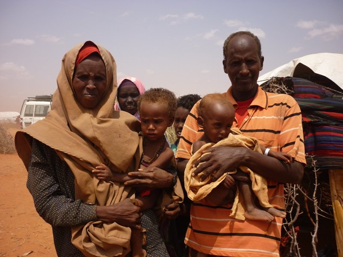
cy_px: 128
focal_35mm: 33
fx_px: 327
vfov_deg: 42.9
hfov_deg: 55.4
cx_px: 172
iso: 80
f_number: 8
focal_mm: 5.5
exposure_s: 1/200
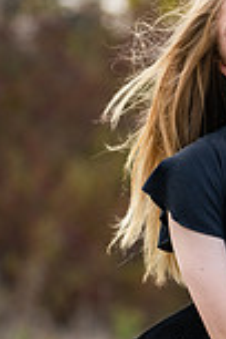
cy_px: 218
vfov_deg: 8.8
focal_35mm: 235
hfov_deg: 5.8
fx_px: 2213
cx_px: 285
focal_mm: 50
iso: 100
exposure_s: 1/2000
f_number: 1.2
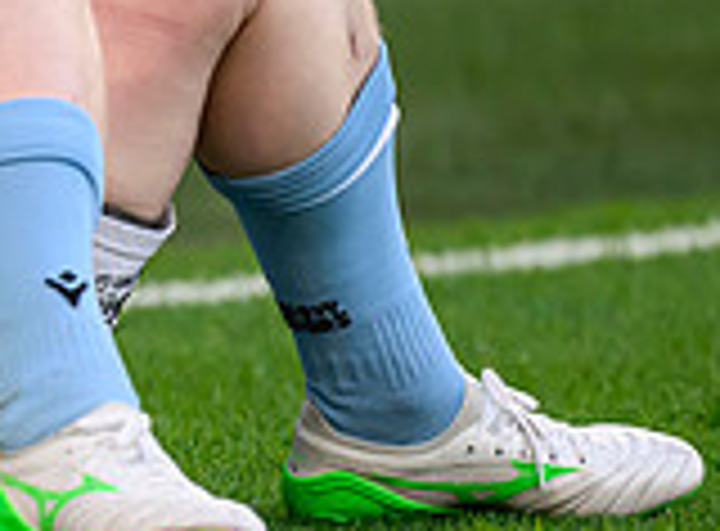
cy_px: 206
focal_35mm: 1820
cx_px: -800
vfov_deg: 0.8
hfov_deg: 1.1
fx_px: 37629
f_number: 2.8
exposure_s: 1/2500
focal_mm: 400
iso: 1600
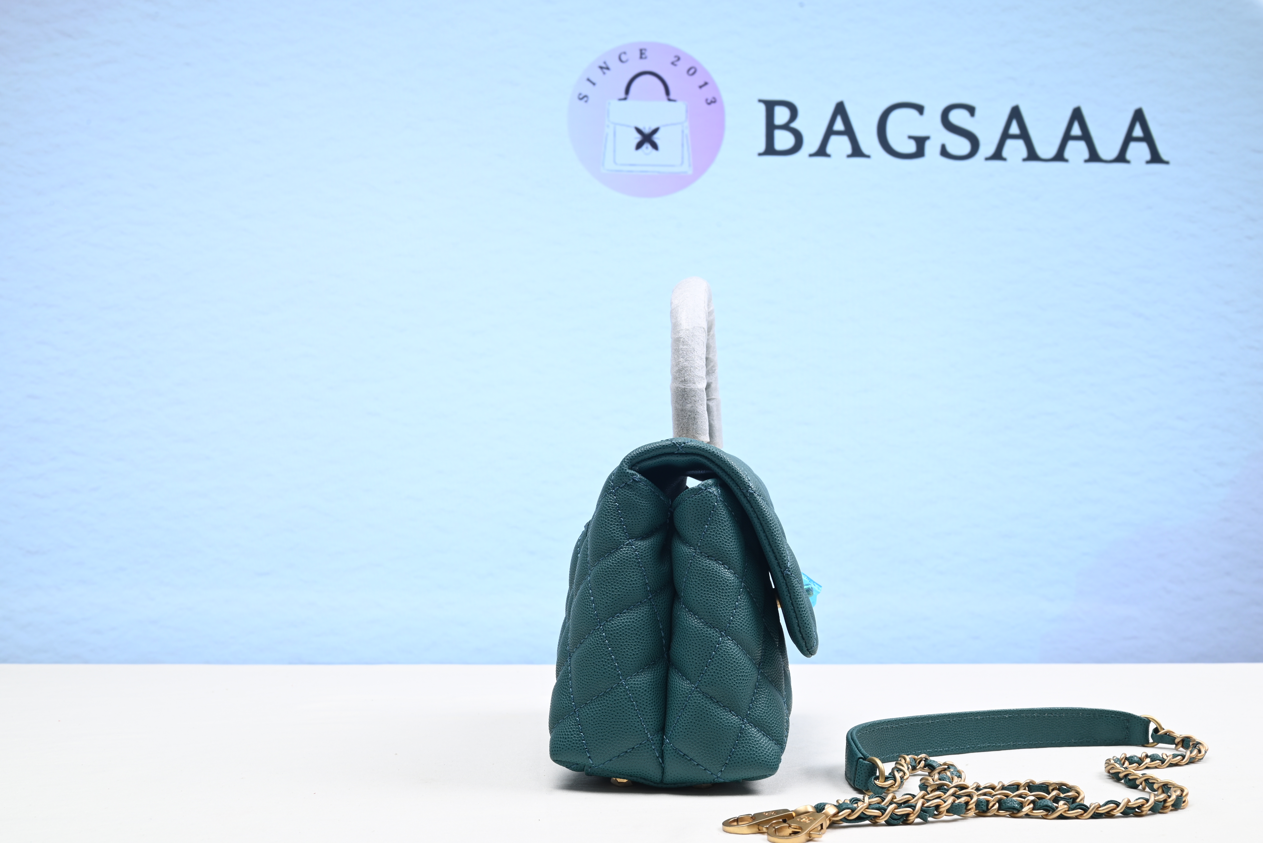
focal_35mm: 41
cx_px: 632
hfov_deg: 47.4
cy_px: 422
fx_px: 1439
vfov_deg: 32.7
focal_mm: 41
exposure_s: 1/2
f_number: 16
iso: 100
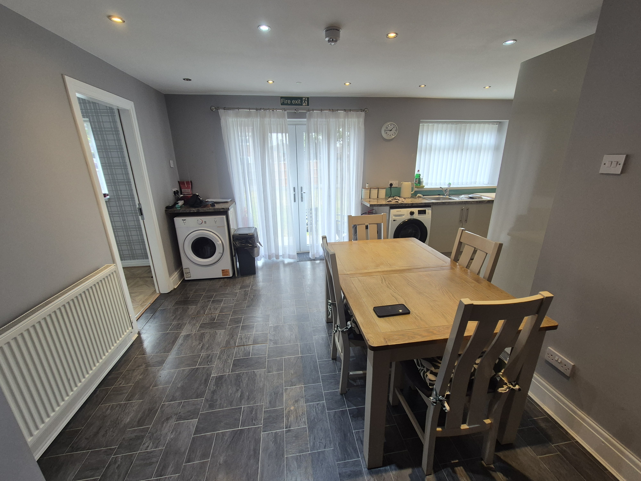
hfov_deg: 106.2
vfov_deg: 89.9
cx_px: 320
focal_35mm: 13
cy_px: 240
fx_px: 241
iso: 100
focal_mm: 2.2
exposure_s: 1/50
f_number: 2.2
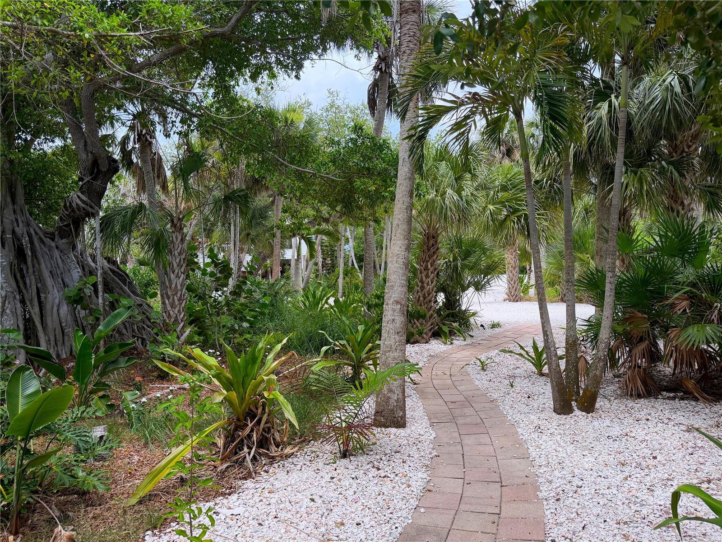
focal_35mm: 24
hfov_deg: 71.6
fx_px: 501
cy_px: 271
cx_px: 361
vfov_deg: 56.8
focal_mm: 6.8
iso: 100
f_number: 1.8
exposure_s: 1/2053
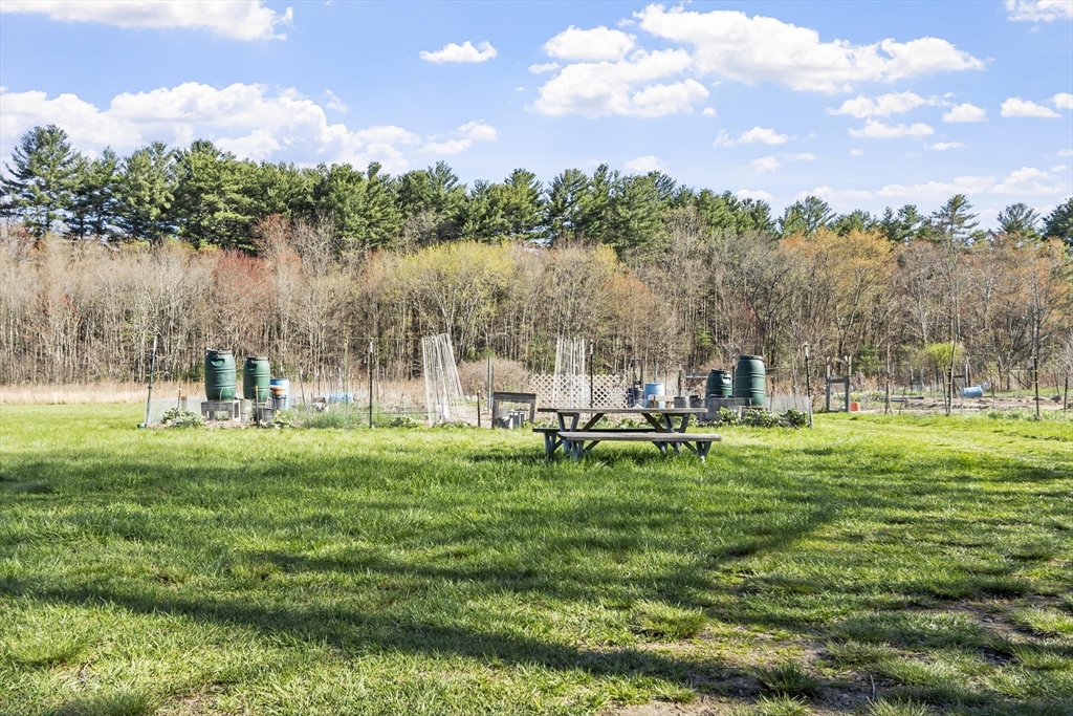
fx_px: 984
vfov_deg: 40.0
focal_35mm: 33
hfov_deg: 57.2
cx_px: 536
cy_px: 358
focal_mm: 22
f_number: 8
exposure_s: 1/125
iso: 100
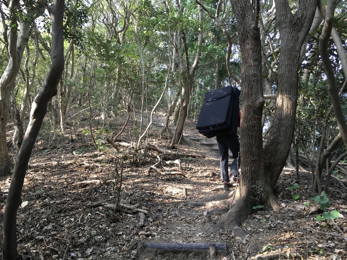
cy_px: 130
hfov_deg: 61.7
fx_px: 291
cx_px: 174
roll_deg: +1.4
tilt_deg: +16.9
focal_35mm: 29
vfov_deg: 48.2
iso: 40
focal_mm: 4.15
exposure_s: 1/30
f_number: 2.2
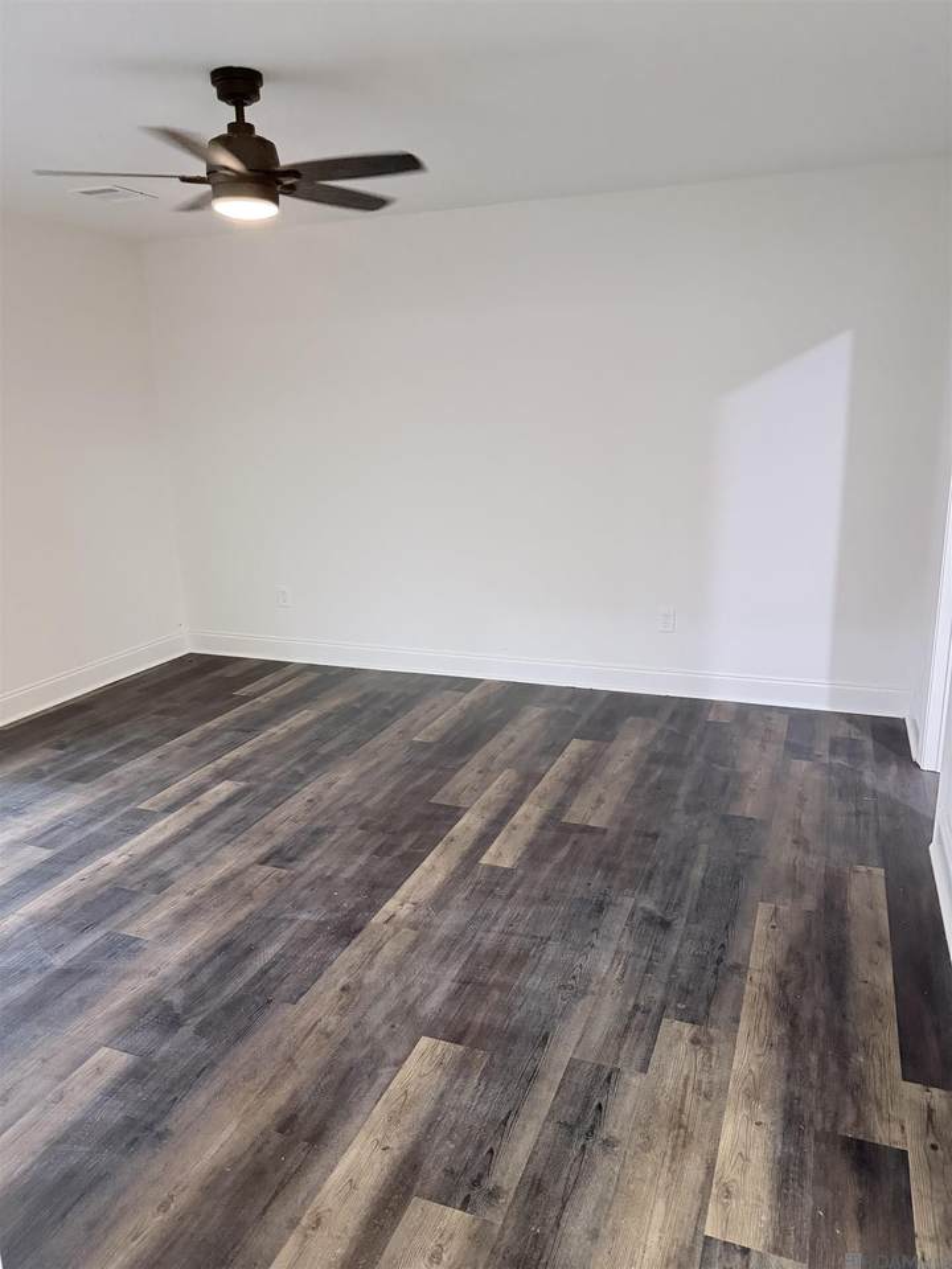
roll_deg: +1.2
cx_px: 476
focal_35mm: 24
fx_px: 880
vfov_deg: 71.6
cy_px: 634
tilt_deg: -13.0
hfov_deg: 56.8
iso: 500
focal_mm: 6.76
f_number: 1.78
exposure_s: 1/60
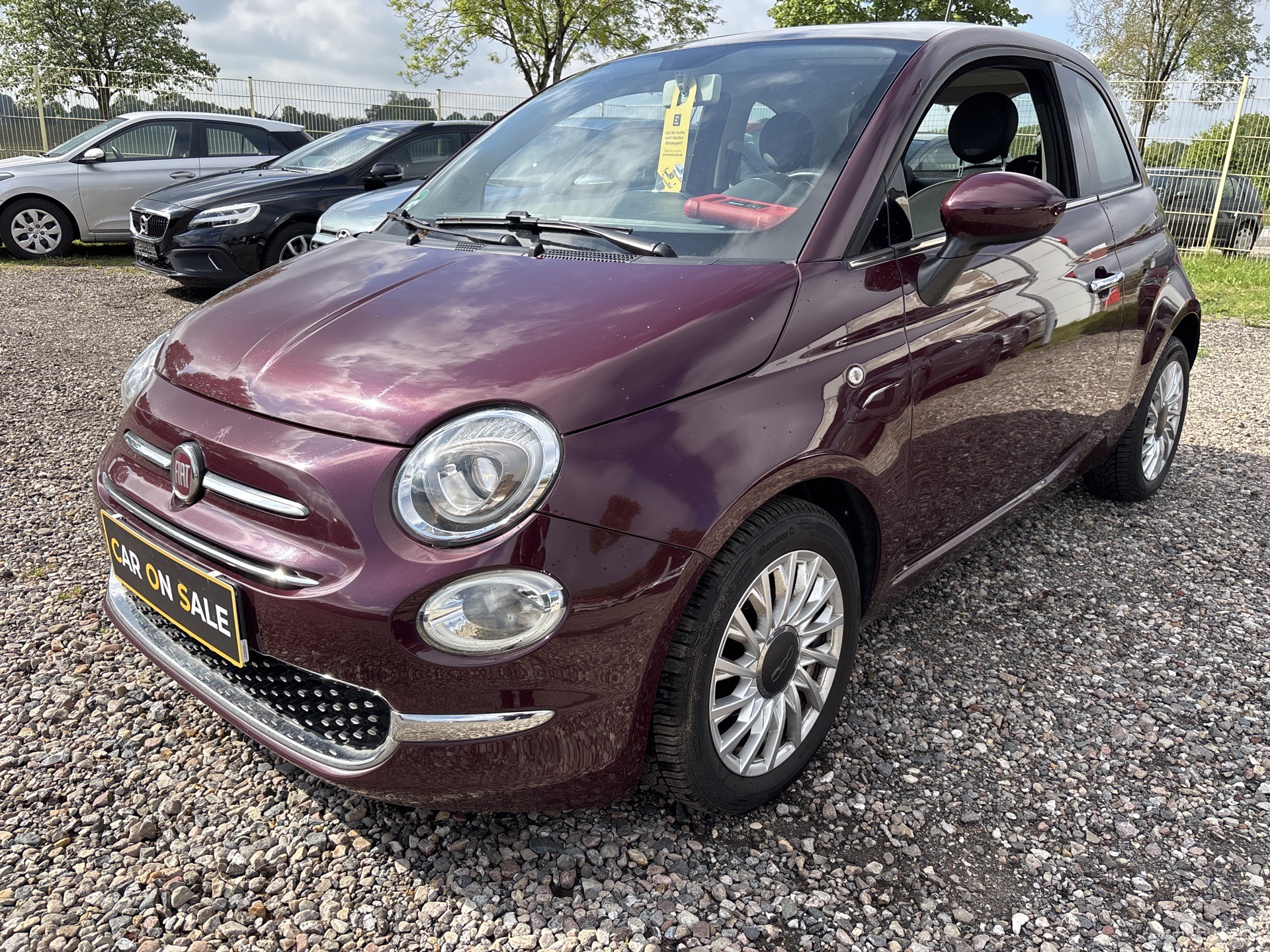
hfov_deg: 67.3
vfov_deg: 53.1
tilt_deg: -18.4
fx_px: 954
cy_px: 476
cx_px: 635
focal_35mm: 26
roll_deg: -4.1
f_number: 1.6
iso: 50
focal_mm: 5.96
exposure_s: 1/1522
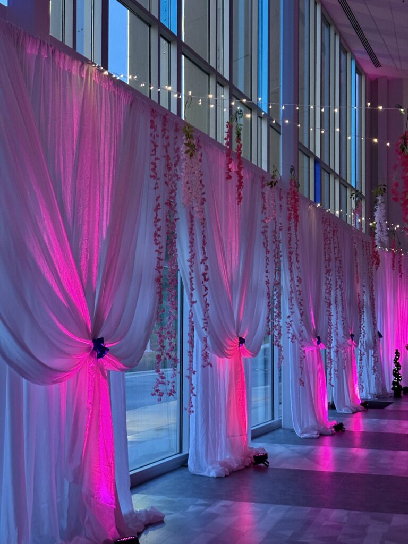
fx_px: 754
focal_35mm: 48
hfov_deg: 30.3
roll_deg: -0.8
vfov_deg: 39.7
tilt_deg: +4.8
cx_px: 204
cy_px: 272
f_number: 1.78
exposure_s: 1/35
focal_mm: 6.76
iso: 400
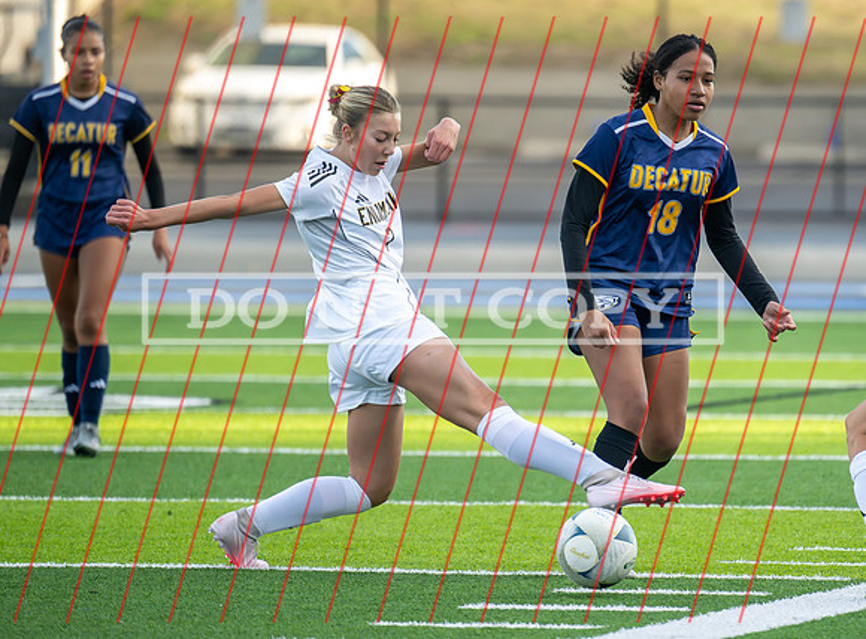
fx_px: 10791
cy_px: 350
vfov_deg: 3.4
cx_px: 643
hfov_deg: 4.6
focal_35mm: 434
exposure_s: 1/1600
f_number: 4
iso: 2000
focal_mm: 280
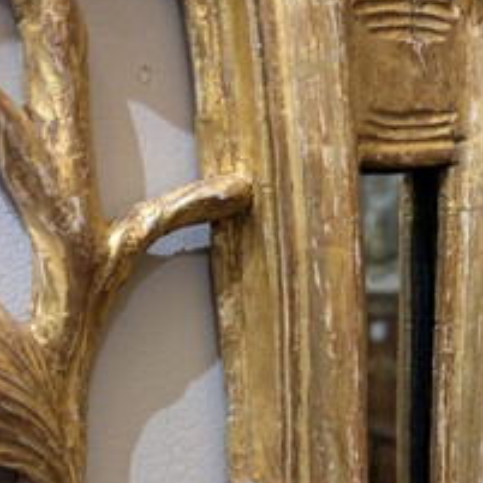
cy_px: 409
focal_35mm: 44
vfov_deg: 36.6
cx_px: 276
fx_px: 695
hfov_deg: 38.3
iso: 294
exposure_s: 1/100
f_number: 1.89
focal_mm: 5.43
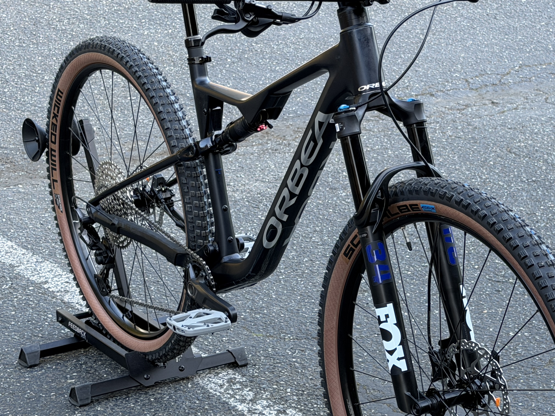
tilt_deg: -21.7
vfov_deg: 15.4
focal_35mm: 96
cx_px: 334
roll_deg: -1.2
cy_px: 293
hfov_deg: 20.4
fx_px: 1539
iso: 50
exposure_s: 1/121
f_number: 1.78
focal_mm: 6.76
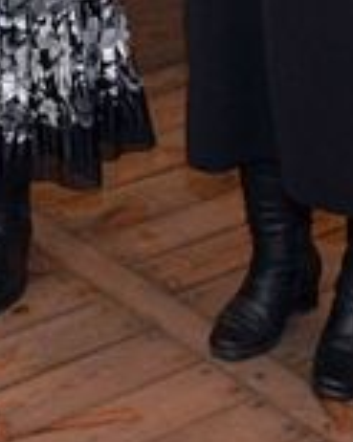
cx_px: -198
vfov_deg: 12.8
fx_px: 1830
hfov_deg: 10.6
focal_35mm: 140
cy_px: -293
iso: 2200
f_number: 4
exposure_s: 1/60
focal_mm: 18
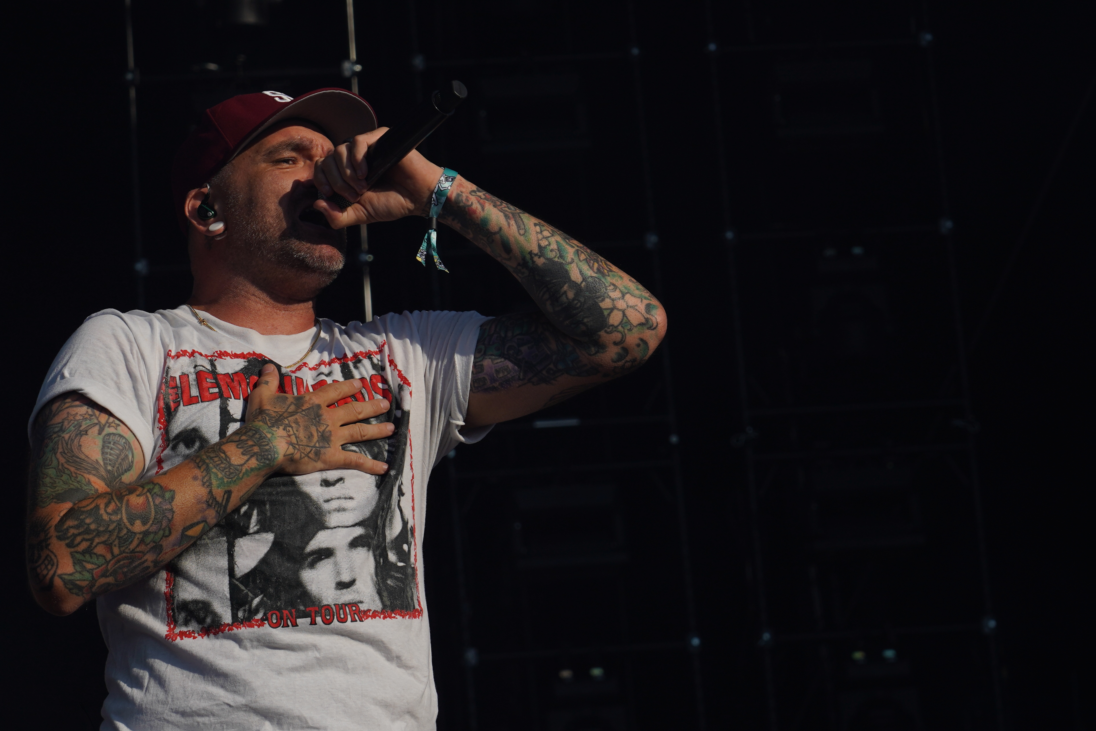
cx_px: 491
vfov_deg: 8.3
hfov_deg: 12.5
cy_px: 327
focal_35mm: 165
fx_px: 5023
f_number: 8
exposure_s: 1/1000
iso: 100
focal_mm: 105
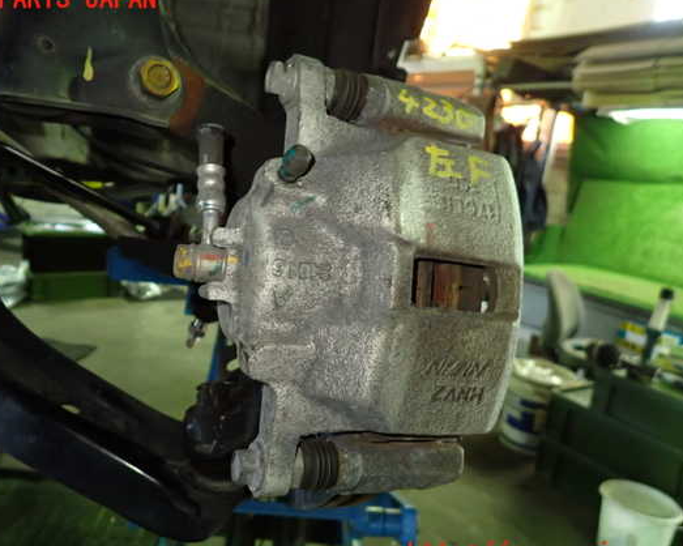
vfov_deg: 51.5
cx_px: 311
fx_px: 566
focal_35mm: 28
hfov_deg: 62.1
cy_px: 277
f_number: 2
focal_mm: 4.5
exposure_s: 1/30
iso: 320
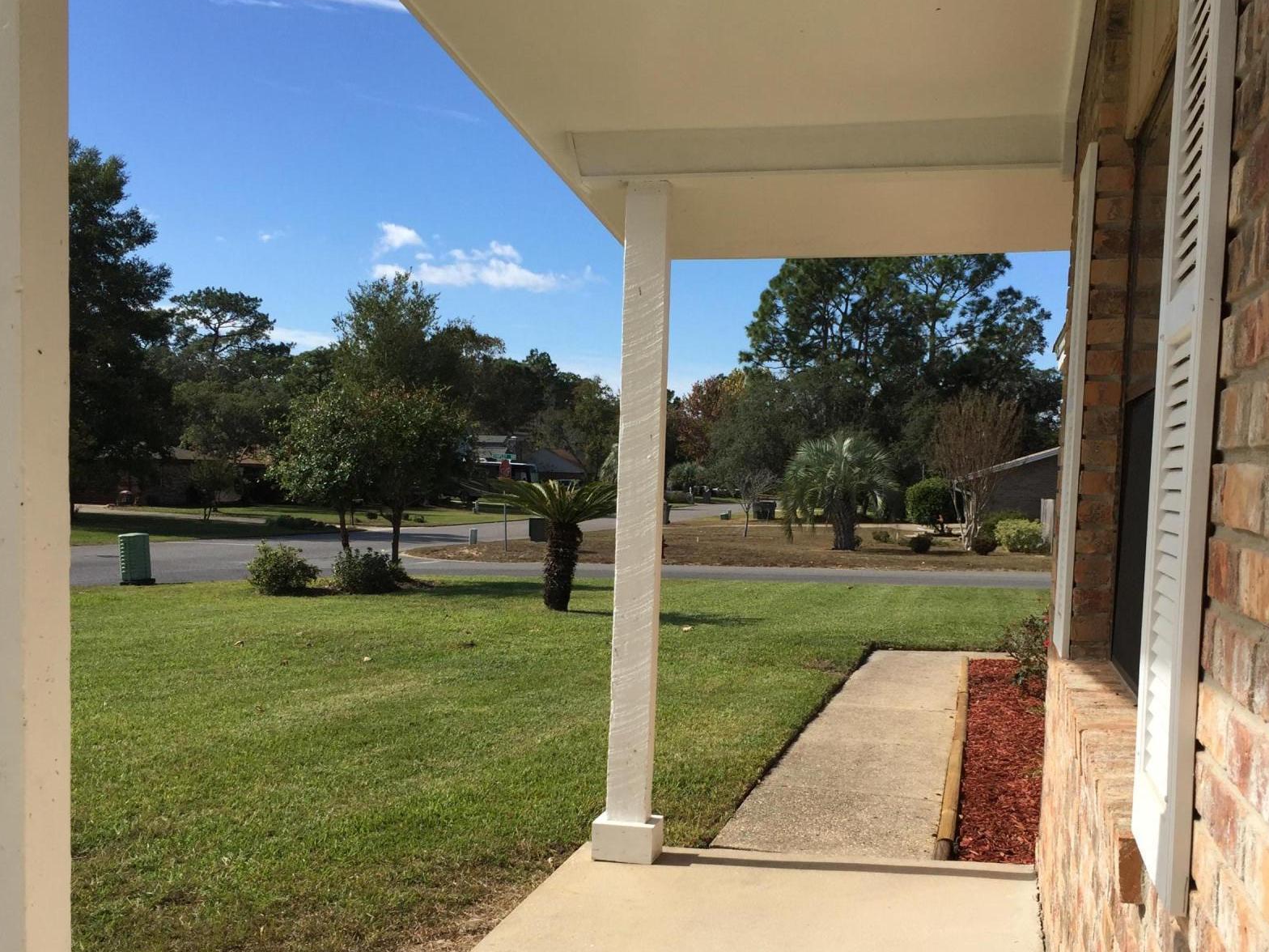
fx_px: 1356
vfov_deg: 38.5
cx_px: 673
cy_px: 568
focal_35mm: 37
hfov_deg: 50.1
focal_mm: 4.15
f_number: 2.2
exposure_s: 1/2083
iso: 32
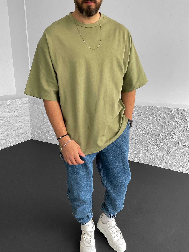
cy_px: 126
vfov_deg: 61.7
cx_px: 94
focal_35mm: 29
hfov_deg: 48.2
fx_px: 211
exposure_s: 1/120
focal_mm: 3
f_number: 1.8
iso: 64
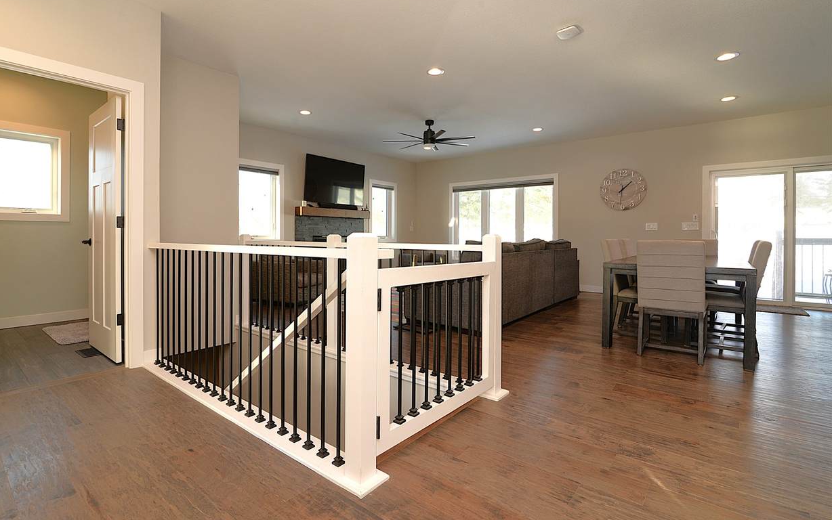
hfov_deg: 94.3
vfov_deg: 67.9
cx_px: 399
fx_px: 386
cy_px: 236
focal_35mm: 17
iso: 400
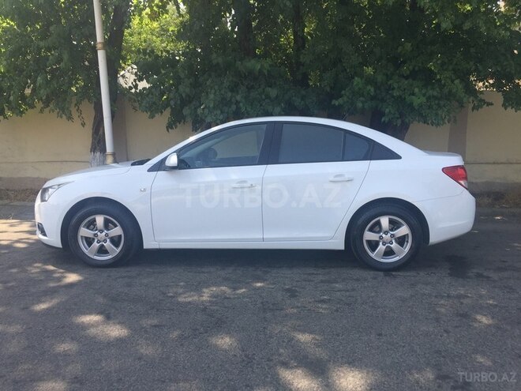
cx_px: 260
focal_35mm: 29
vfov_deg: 48.2
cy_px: 196
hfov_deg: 61.7
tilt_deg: -9.4
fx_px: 436
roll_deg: -0.6
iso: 32
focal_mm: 4.15
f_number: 2.2
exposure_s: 1/706
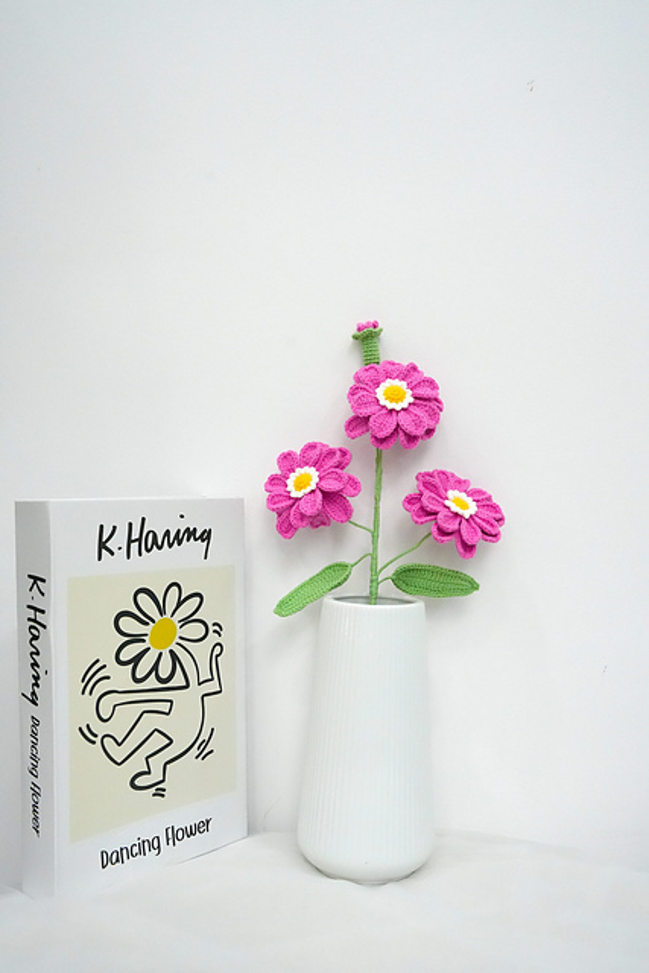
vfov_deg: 54.4
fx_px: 946
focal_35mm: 35
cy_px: 486
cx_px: 324
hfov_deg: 37.9
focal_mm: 35
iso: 10000
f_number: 8
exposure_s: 1/400
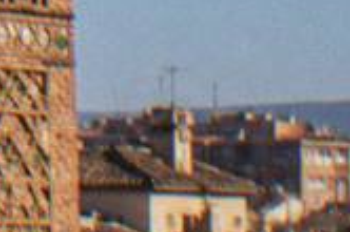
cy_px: -367
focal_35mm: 634
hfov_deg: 3.2
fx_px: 6152
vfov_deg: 2.1
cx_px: -512
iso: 320
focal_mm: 105
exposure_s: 1/250
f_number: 9
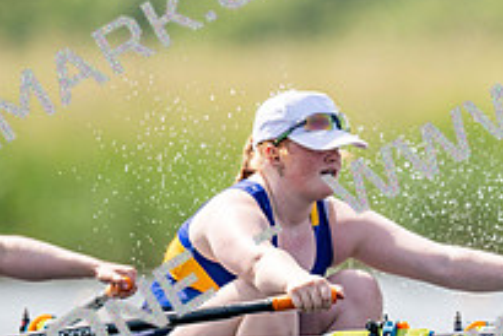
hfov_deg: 1.2
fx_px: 23769
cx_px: 626
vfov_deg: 0.8
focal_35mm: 1700
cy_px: 222
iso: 220
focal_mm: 600
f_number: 4
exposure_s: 1/2500
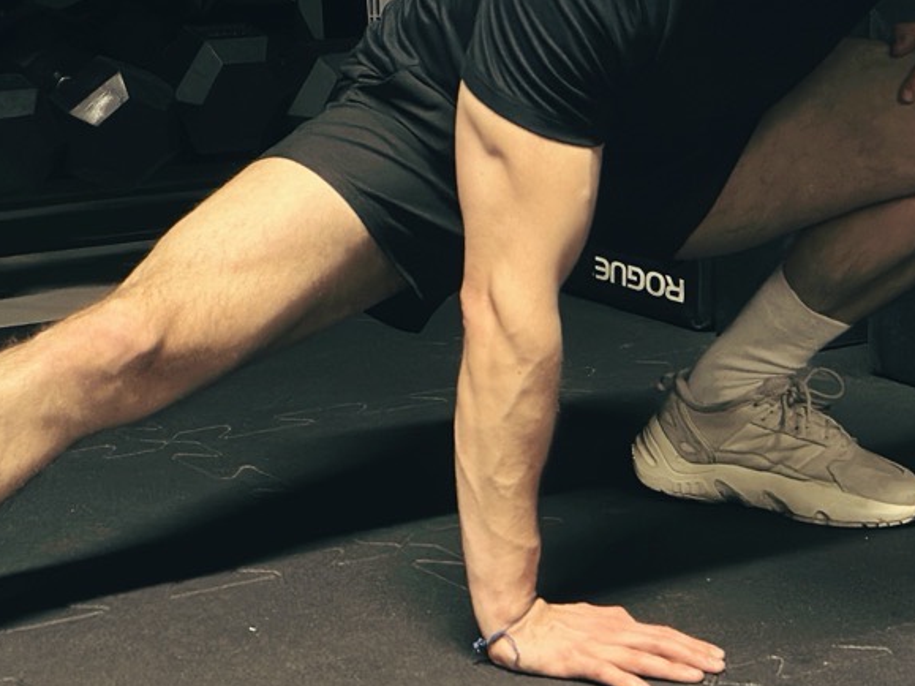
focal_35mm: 116
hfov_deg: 17.0
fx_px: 3066
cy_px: 144
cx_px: 465
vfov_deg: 12.7
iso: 500
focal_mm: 6.86
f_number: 1.78
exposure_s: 1/33
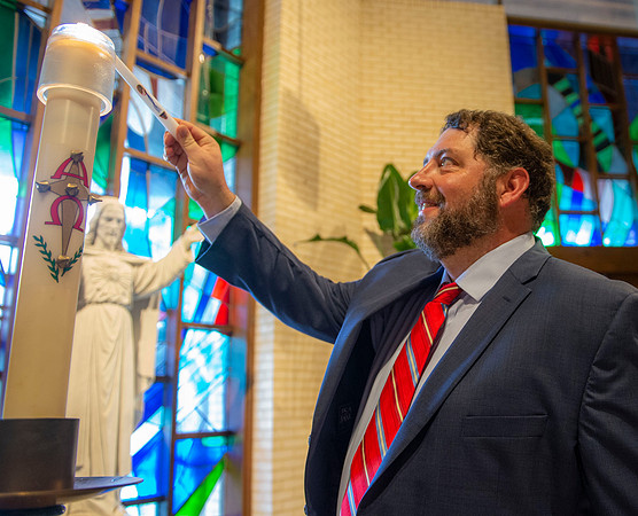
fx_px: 591
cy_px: 257
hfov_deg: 55.1
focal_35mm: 31
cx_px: 442
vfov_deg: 47.2
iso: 3200
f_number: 3.2
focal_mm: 24
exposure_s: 1/100
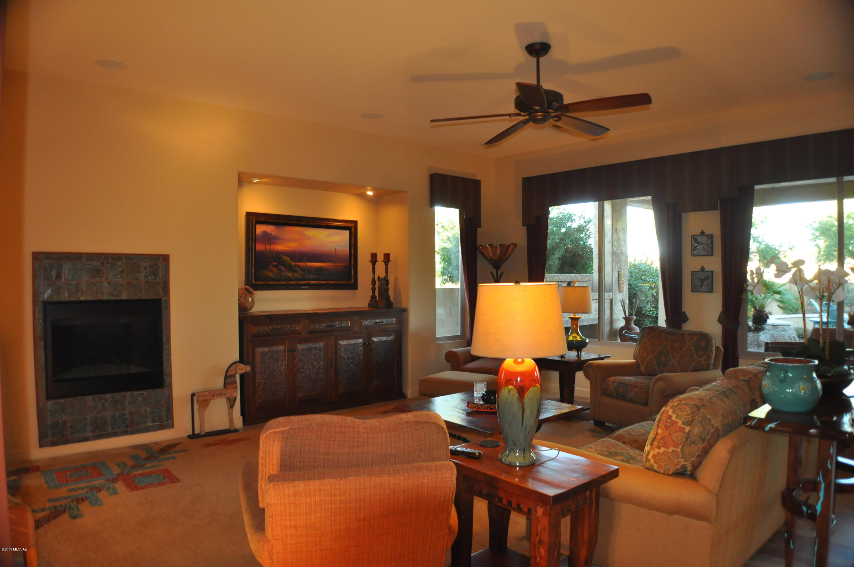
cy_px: 284
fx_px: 711
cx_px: 427
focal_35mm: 30
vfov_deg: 43.5
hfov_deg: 62.0
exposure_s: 1/60
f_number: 3.8
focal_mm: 20
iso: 800
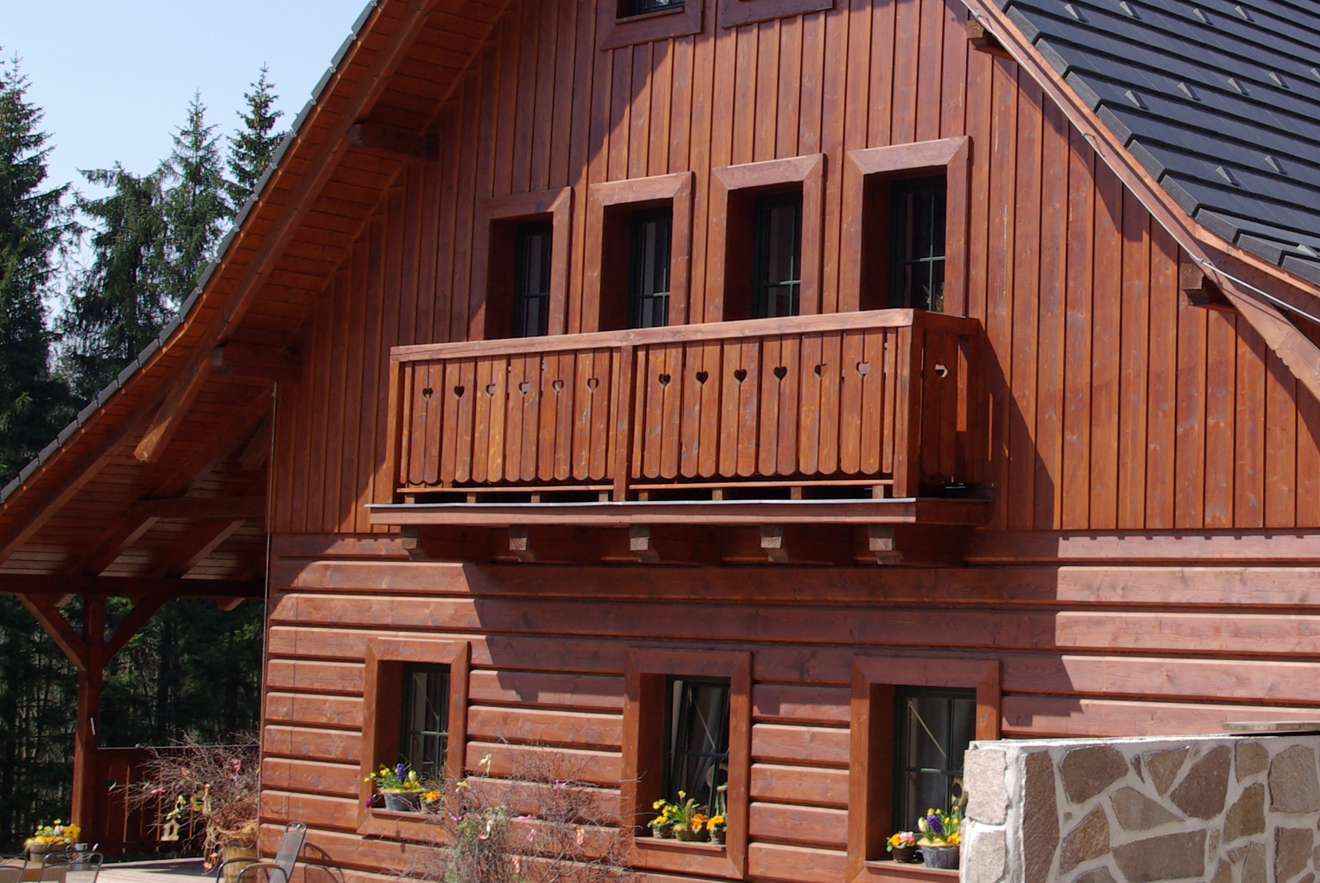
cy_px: 301
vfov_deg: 20.0
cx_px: 1034
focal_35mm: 68
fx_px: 2496
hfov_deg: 29.0
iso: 200
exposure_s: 1/350
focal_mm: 23
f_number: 8
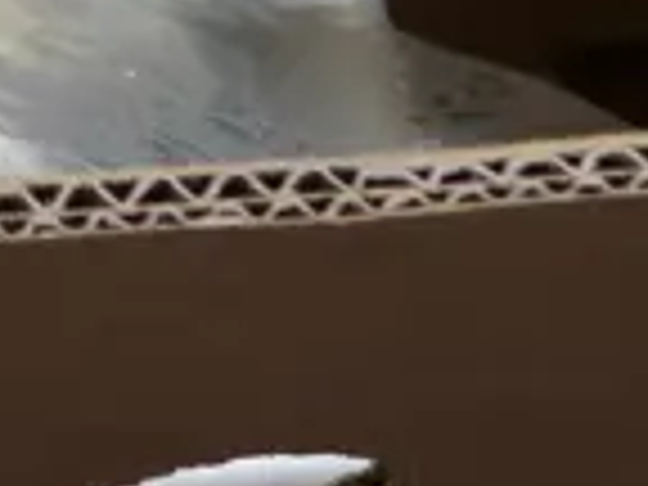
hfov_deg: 8.1
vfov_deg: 6.1
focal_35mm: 227
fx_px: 4249
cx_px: -819
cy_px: -884
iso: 200
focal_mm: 16
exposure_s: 1/60
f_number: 3.6
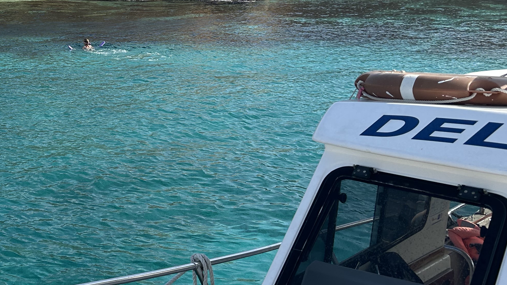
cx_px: 68
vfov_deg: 20.6
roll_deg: +0.4
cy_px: 67
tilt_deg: -9.4
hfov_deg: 34.4
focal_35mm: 58
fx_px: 780
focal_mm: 5.7
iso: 50
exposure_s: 1/3356
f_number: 1.5
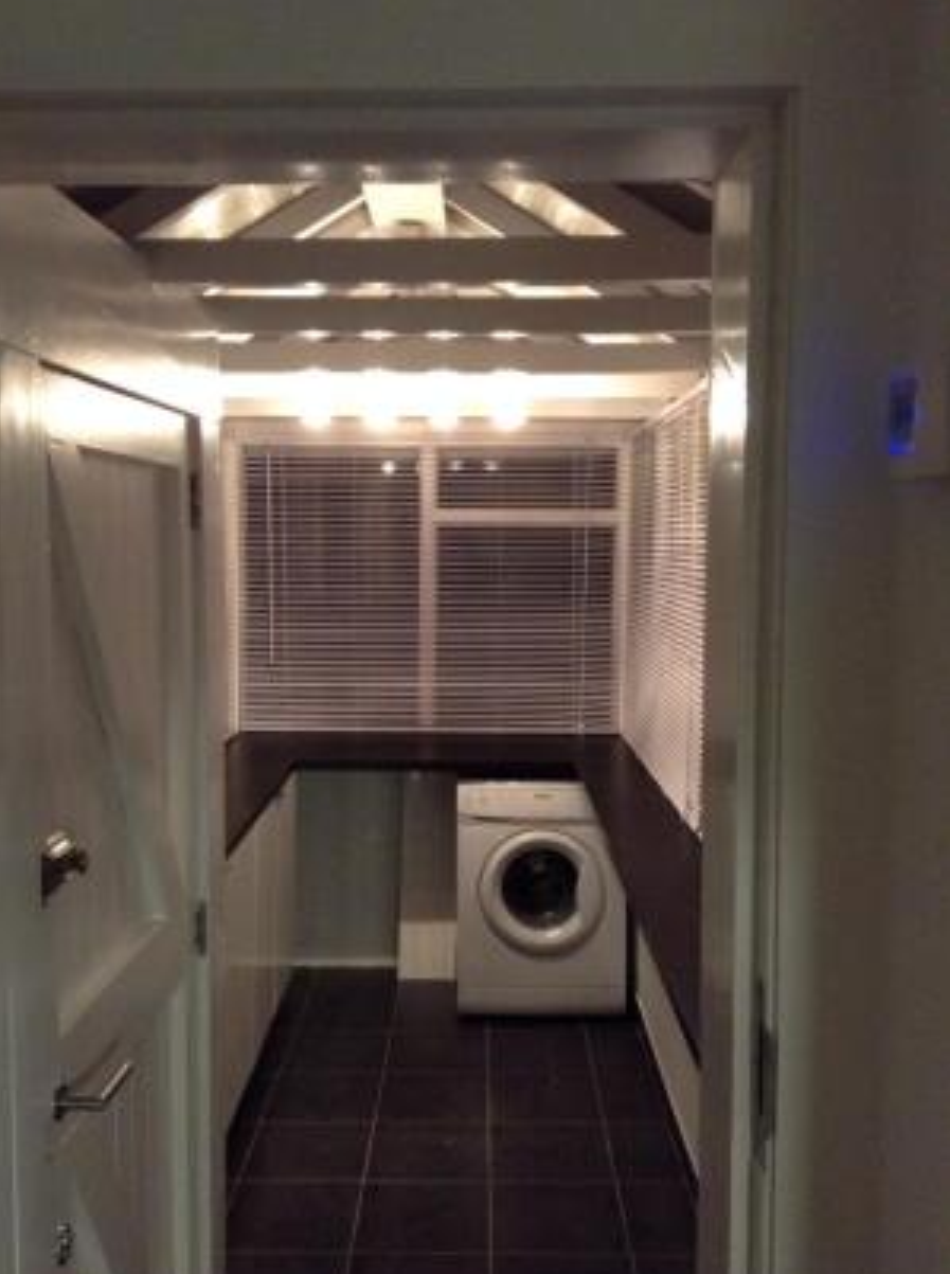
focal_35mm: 36
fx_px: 1322
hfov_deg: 39.5
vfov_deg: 51.4
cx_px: 442
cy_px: 640
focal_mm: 3.3
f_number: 2.4
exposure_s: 1/17
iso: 250
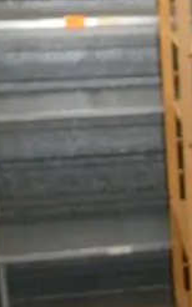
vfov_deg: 19.6
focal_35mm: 106
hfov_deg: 11.9
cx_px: 263
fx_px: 886
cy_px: 198
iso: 800
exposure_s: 1/60
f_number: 3.3
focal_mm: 4.3
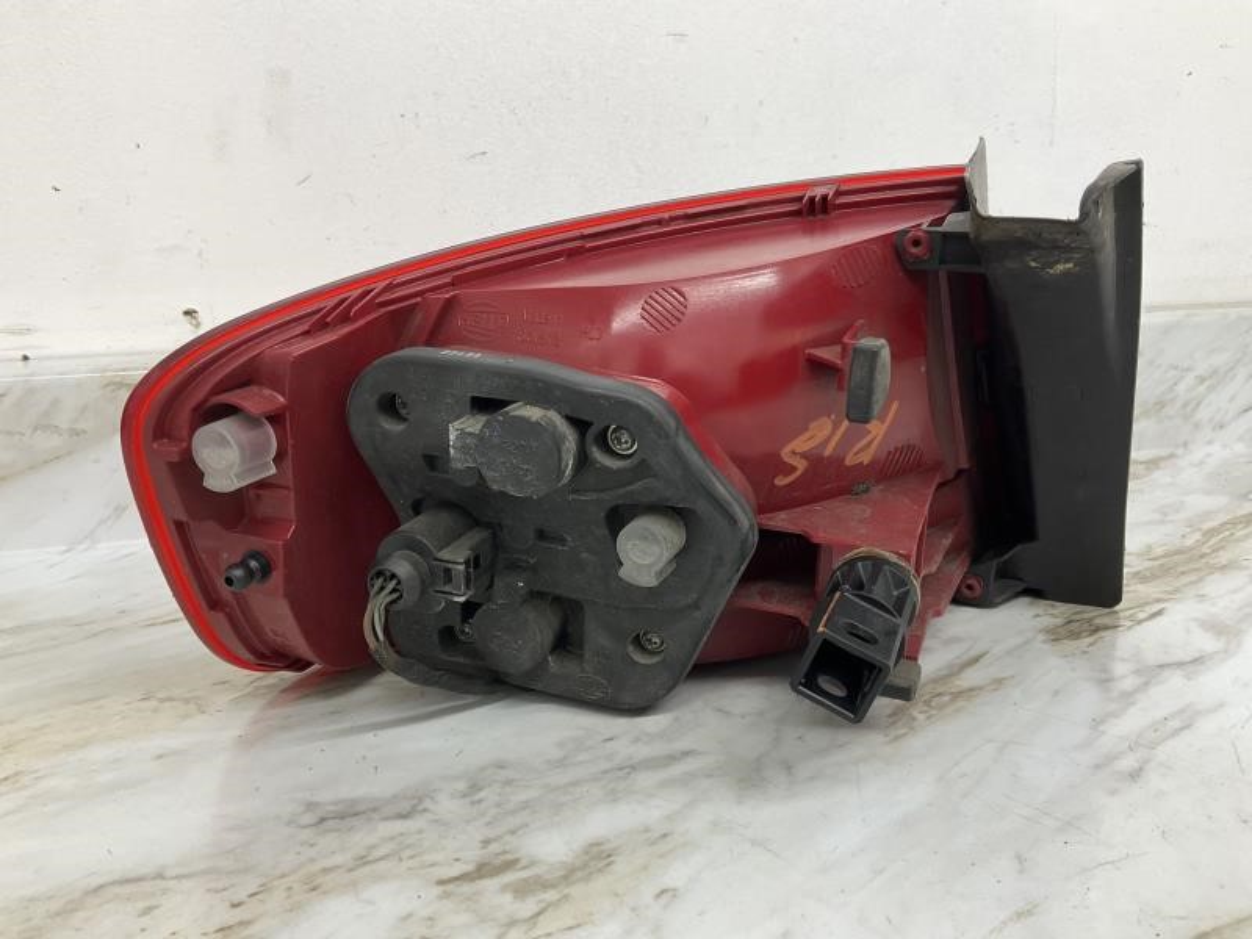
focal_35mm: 29
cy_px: 470
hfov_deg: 61.7
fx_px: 1049
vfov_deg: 48.2
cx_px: 626
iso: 50
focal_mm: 3
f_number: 1.8
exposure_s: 1/60
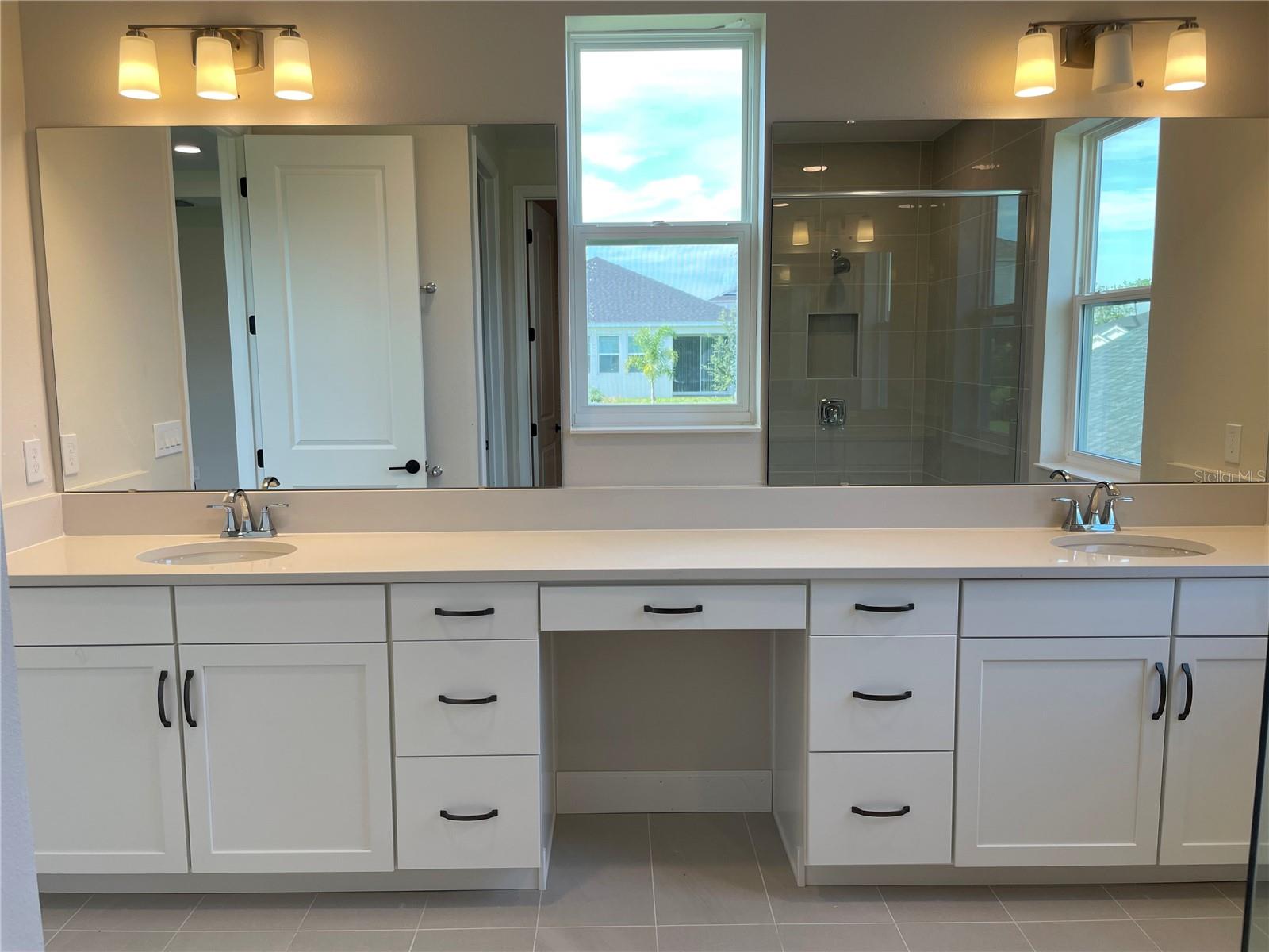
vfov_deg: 53.1
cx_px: 634
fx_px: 953
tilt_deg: -6.5
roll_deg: +0.5
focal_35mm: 26
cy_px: 476
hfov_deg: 67.3
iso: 32
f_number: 1.6
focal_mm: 4.2
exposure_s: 1/139
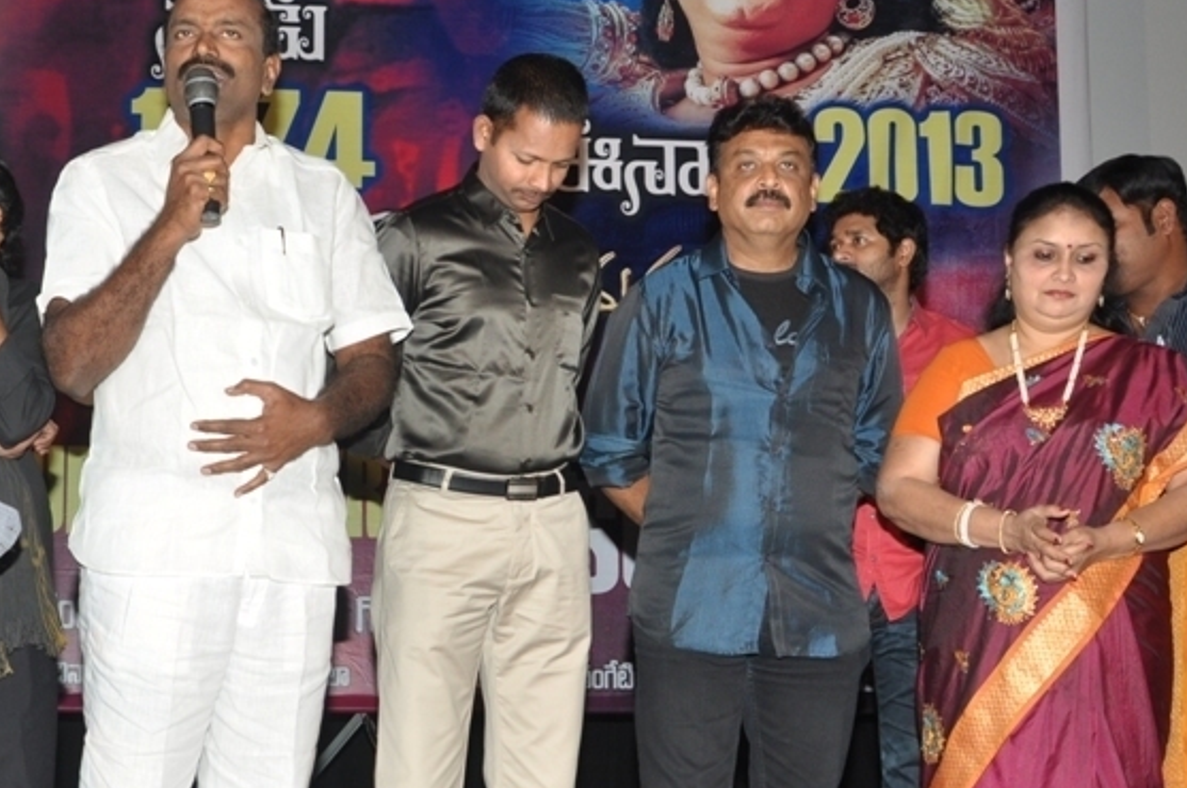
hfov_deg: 33.8
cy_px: 560
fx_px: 1907
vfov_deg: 23.2
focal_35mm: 58
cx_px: 290
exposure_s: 1/125
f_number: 5.6
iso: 320
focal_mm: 21
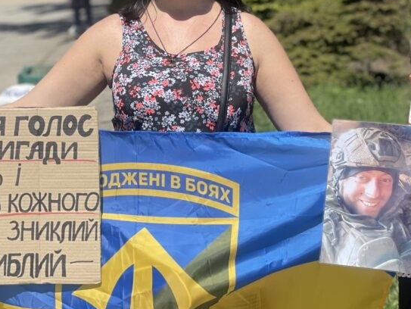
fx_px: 1164
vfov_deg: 15.1
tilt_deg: -7.3
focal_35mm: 98
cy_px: 104
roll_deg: +1.8
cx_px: 229
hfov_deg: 20.0
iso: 32
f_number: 2
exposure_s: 1/2283
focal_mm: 6
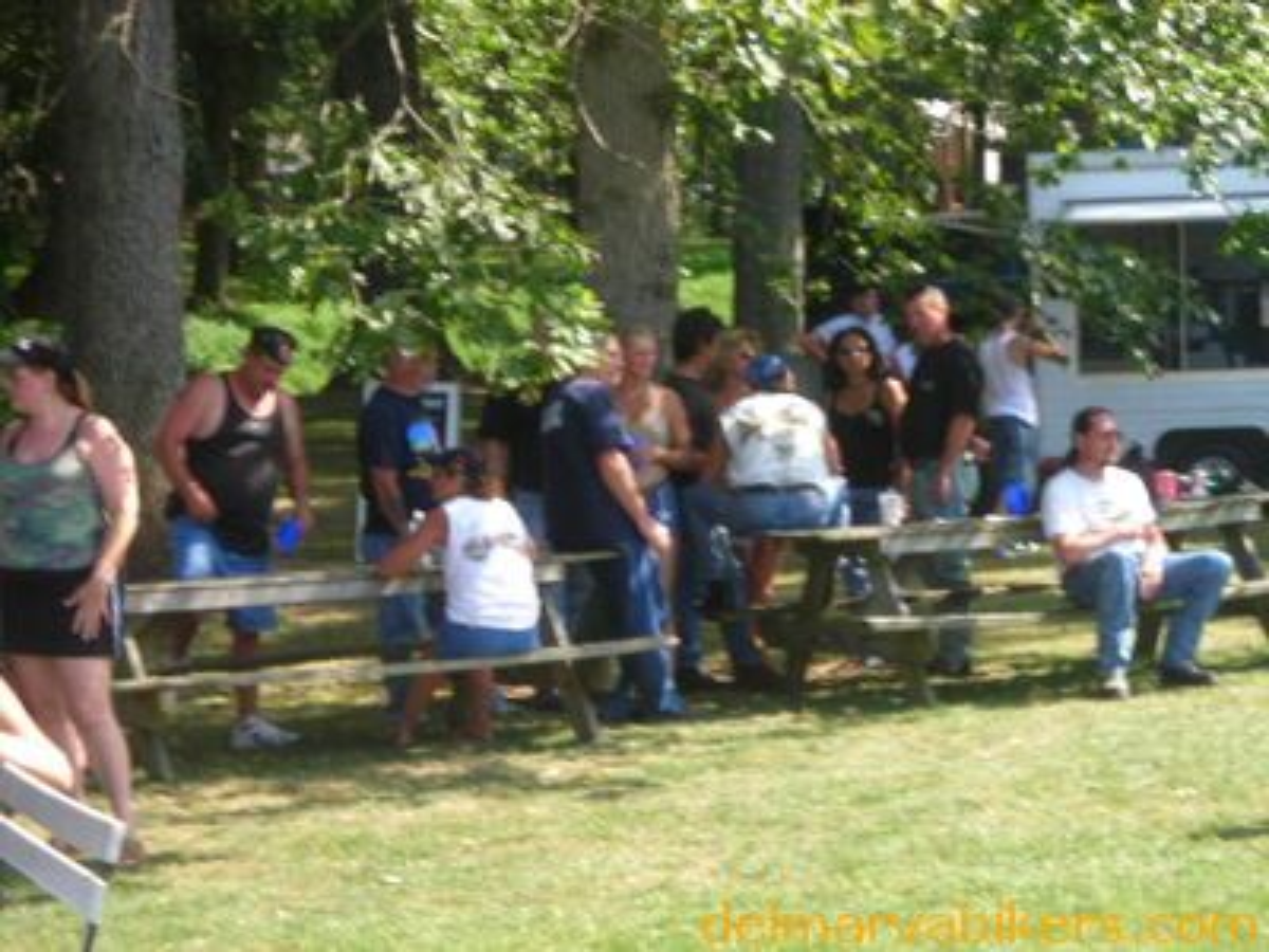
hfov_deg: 17.0
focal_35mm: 116
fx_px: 4252
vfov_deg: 12.8
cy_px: 476
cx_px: 634
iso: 50
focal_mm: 19.2
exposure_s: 1/48.1
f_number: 5.3
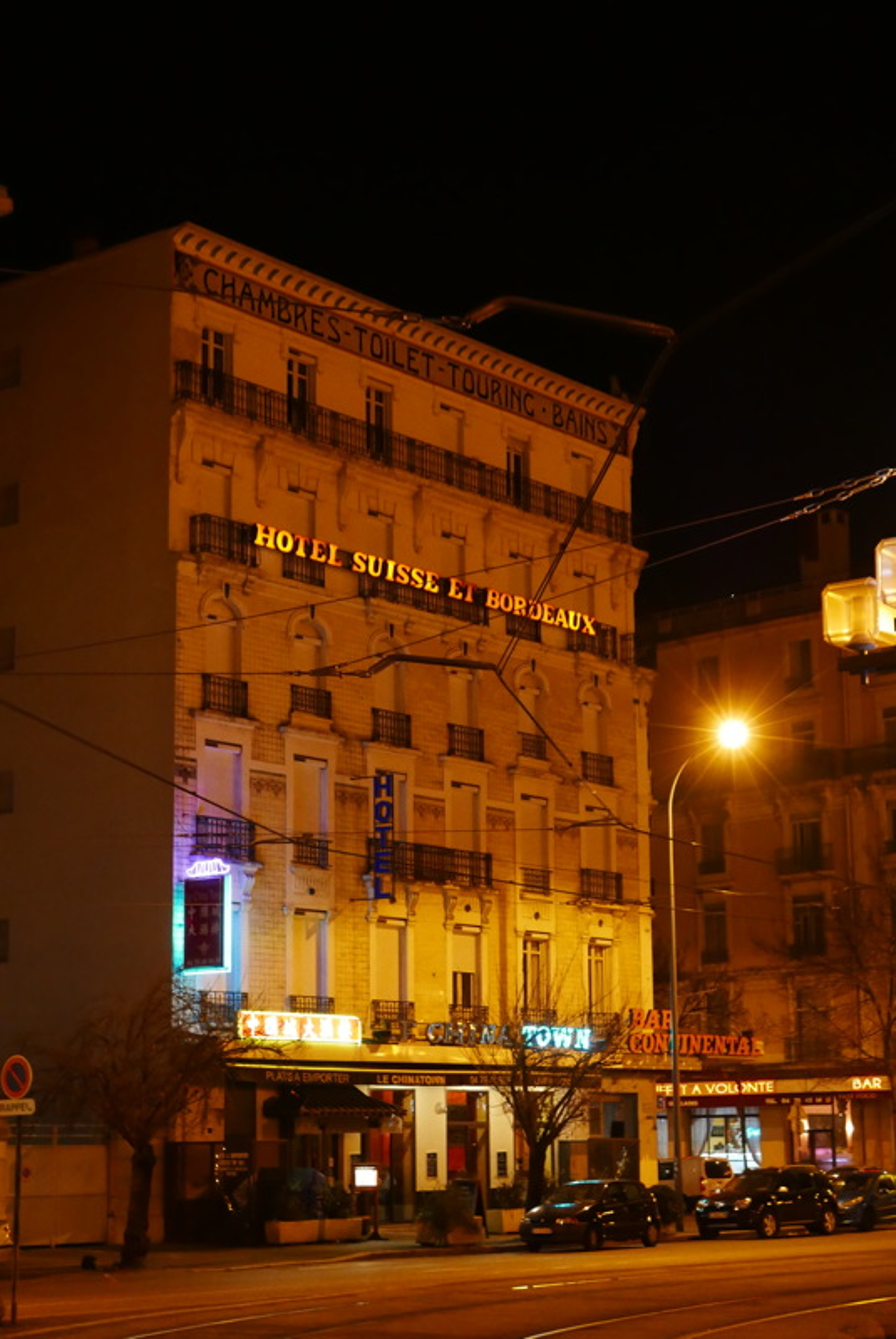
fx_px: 2496
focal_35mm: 67
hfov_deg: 20.4
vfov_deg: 30.1
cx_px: 448
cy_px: 670
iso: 3200
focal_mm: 30.4
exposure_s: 1/50
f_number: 2.8
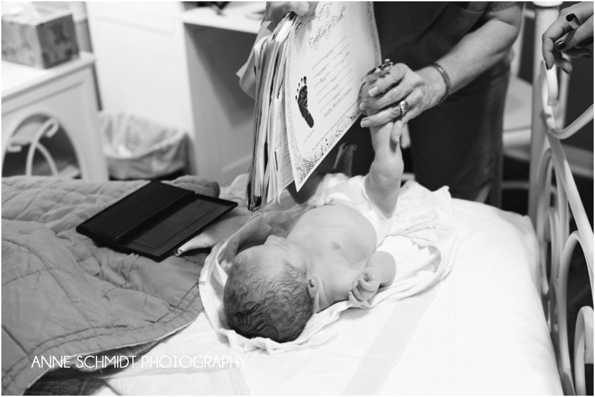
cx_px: 298
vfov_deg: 27.0
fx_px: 826
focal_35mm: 50
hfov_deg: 39.6
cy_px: 198
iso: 2500
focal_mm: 50
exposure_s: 1/100
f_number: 4
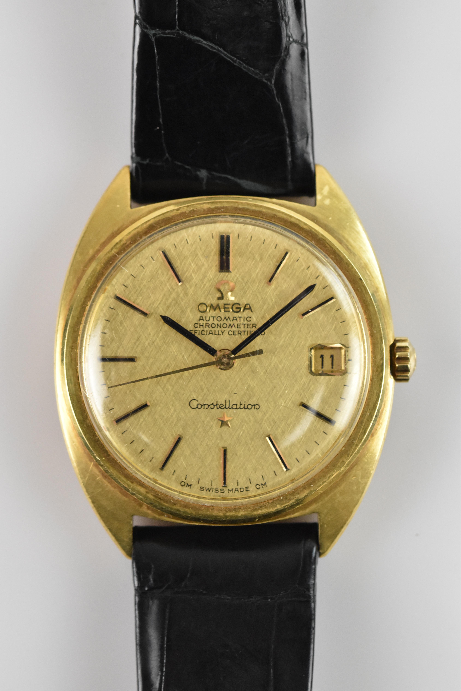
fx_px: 3025
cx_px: 230
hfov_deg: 8.7
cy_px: 346
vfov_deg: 13.0
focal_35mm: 158
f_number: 8
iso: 2500
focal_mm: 105
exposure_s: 1/125
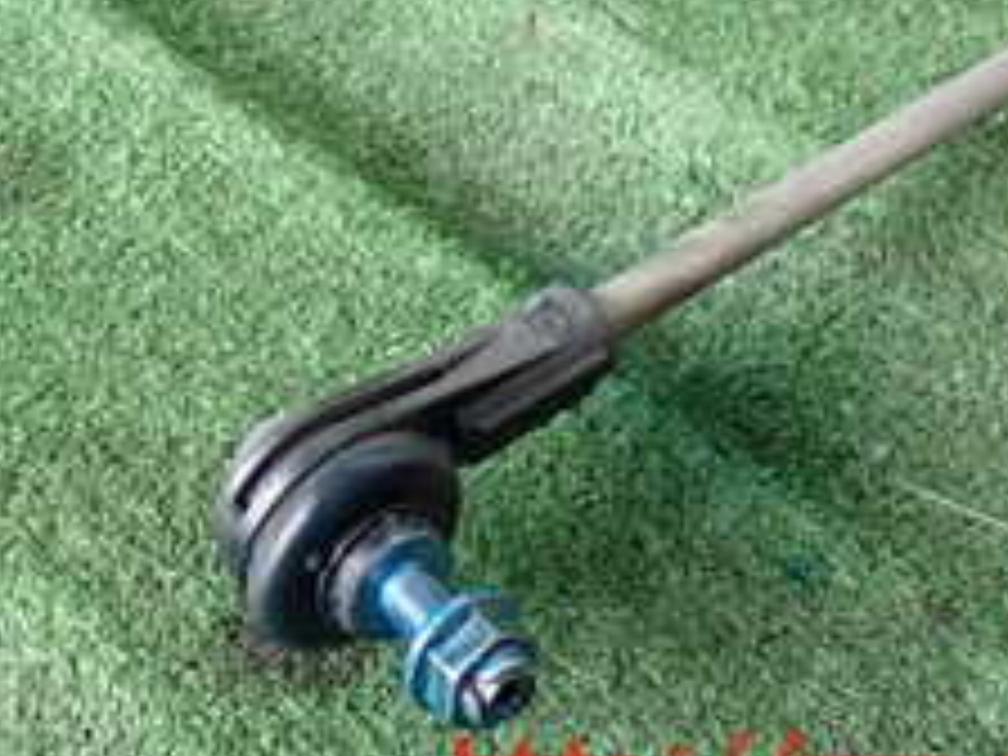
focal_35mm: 75
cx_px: 122
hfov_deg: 25.3
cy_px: -176
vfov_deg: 18.5
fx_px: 2184
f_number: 2.2
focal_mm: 5.05
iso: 800
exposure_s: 1/125
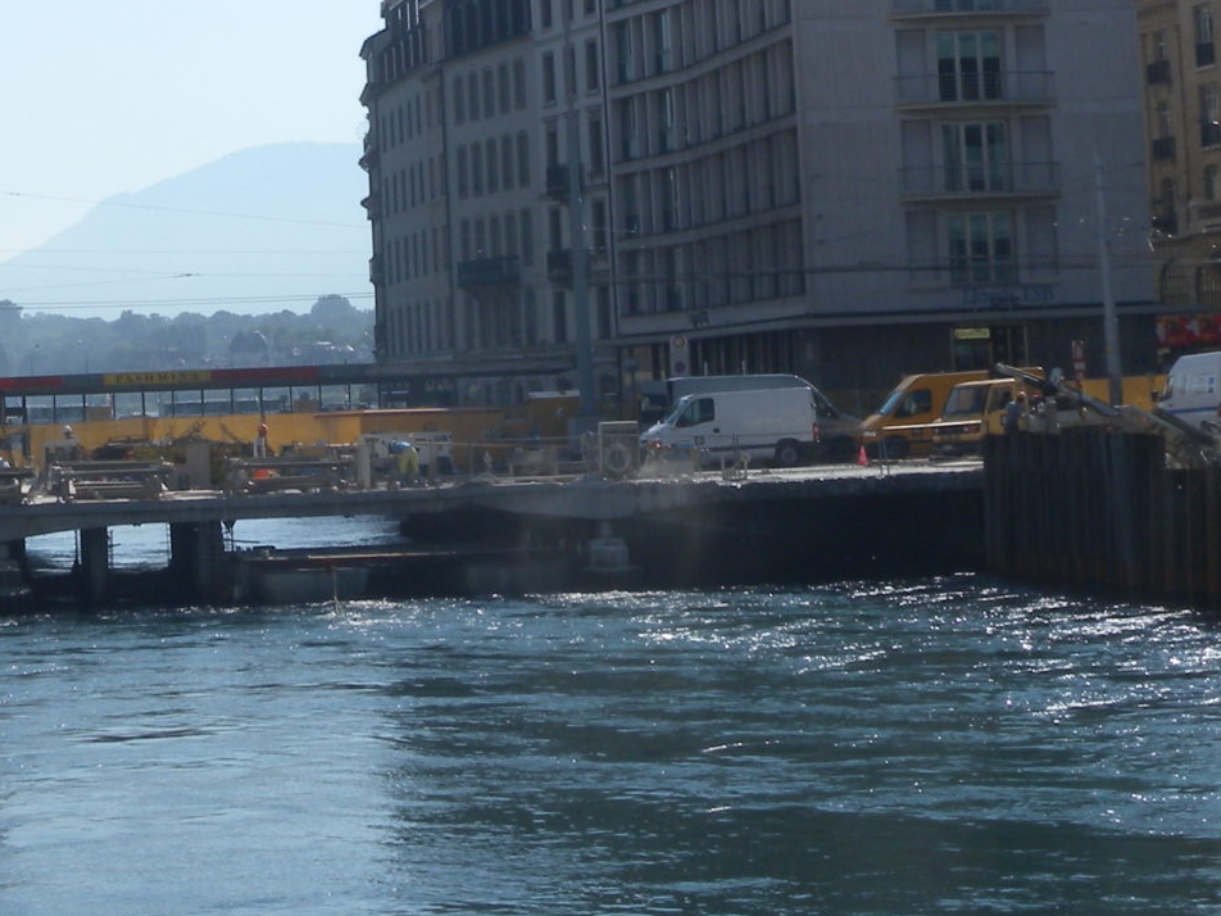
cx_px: -37
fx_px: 3986
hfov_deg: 17.0
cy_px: -105
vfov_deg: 12.9
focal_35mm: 113
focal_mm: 9
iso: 64
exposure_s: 1/340
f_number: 7
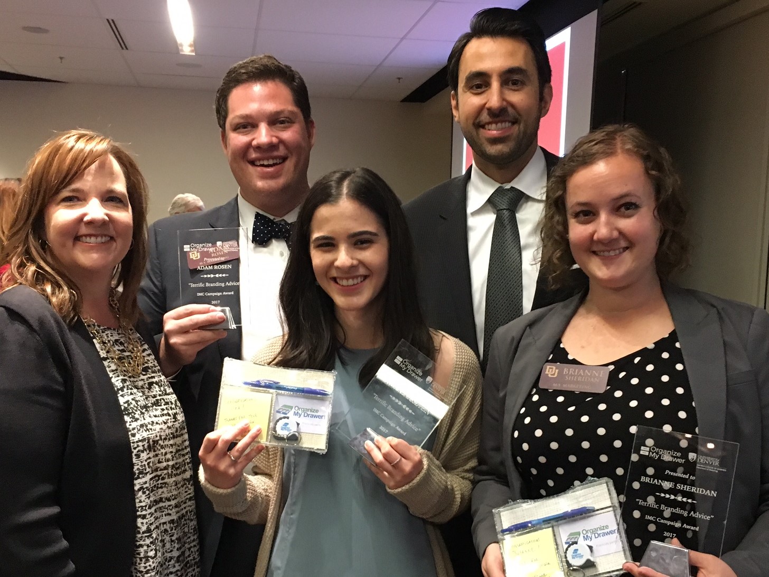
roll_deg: -0.9
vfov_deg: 48.2
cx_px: 384
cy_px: 288
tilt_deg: -7.5
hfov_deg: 61.7
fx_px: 644
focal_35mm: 29
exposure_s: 1/20
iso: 200
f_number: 2.2
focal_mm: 4.15
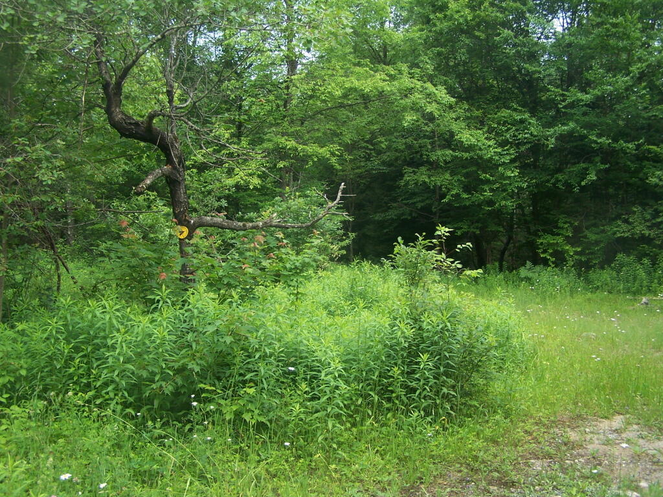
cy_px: 248
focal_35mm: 38
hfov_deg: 49.0
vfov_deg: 37.7
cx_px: 332
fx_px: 728
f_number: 2.8
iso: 80
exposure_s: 1/250
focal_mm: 6.3
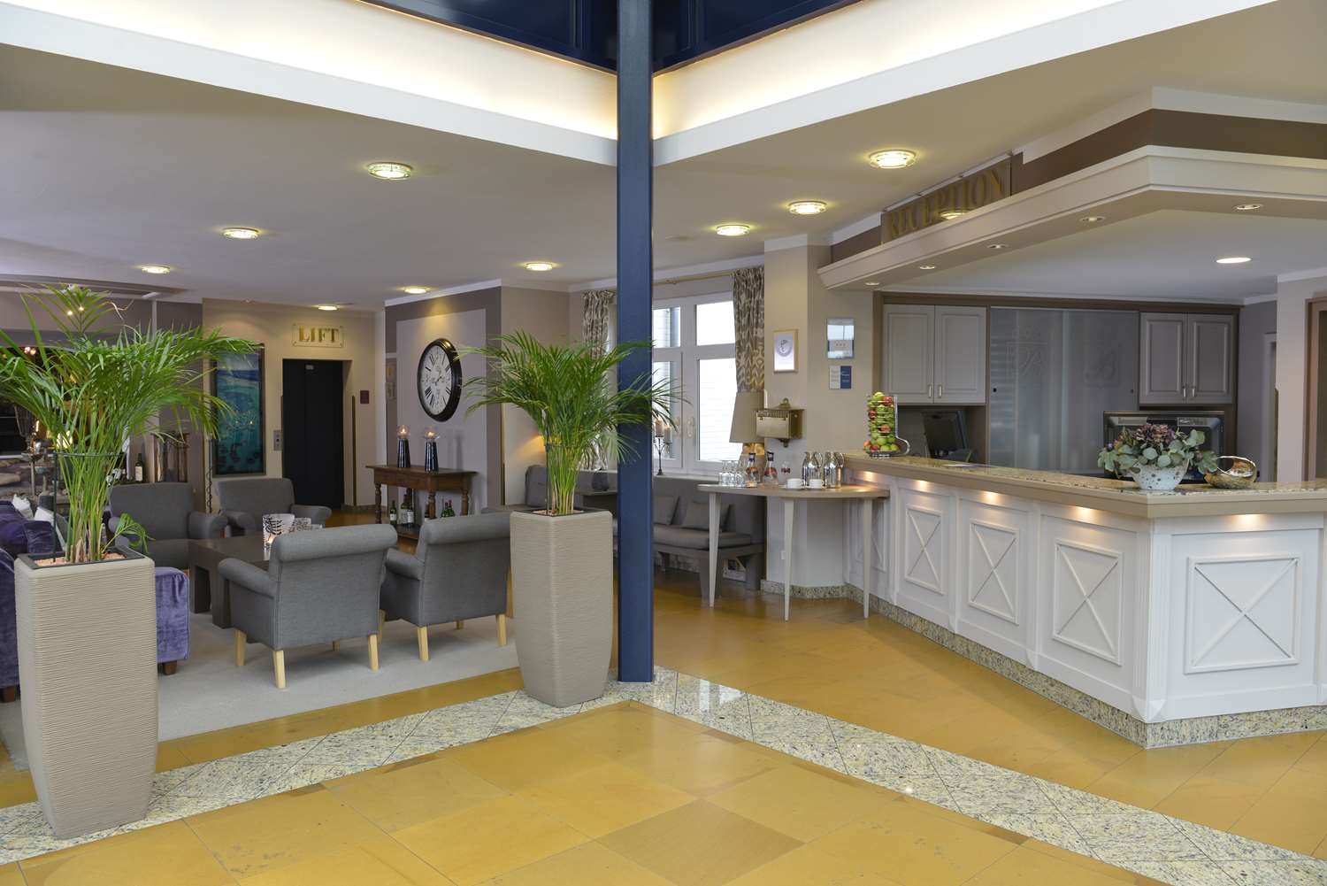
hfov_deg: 69.4
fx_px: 959
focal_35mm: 26
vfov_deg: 49.6
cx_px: 664
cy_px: 443
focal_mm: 26
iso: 400
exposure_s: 1/15
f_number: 8
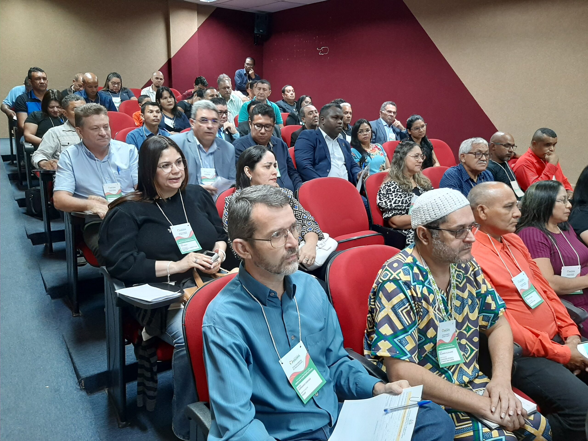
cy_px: 220
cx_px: 294
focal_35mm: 27
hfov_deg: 65.3
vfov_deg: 51.4
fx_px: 459
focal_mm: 3.93
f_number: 1.7
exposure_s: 1/24
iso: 200
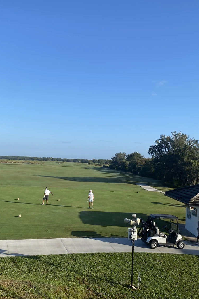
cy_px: 146
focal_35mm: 38
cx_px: 102
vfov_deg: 50.7
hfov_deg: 35.0
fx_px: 315
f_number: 1.8
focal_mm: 4.25
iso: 32
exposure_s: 1/2141
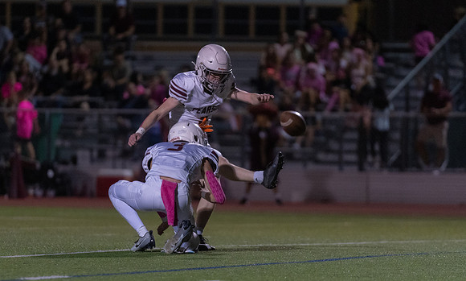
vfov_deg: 4.0
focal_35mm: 317
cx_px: 198
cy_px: 171
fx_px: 3985
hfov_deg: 6.7
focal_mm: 200
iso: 4000
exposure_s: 1/1250
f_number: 2.8
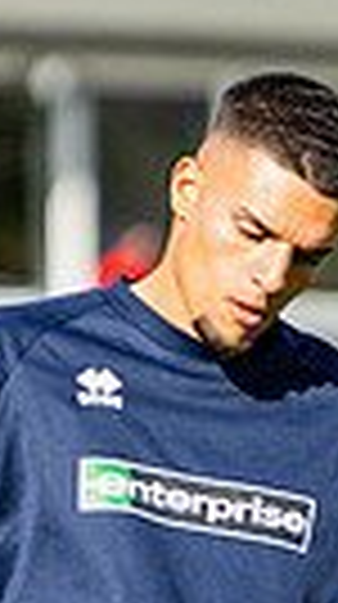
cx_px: 300
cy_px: 592
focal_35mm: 861
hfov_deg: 1.4
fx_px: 13771
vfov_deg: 2.5
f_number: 1.4
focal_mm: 85
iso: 100
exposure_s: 1/8000
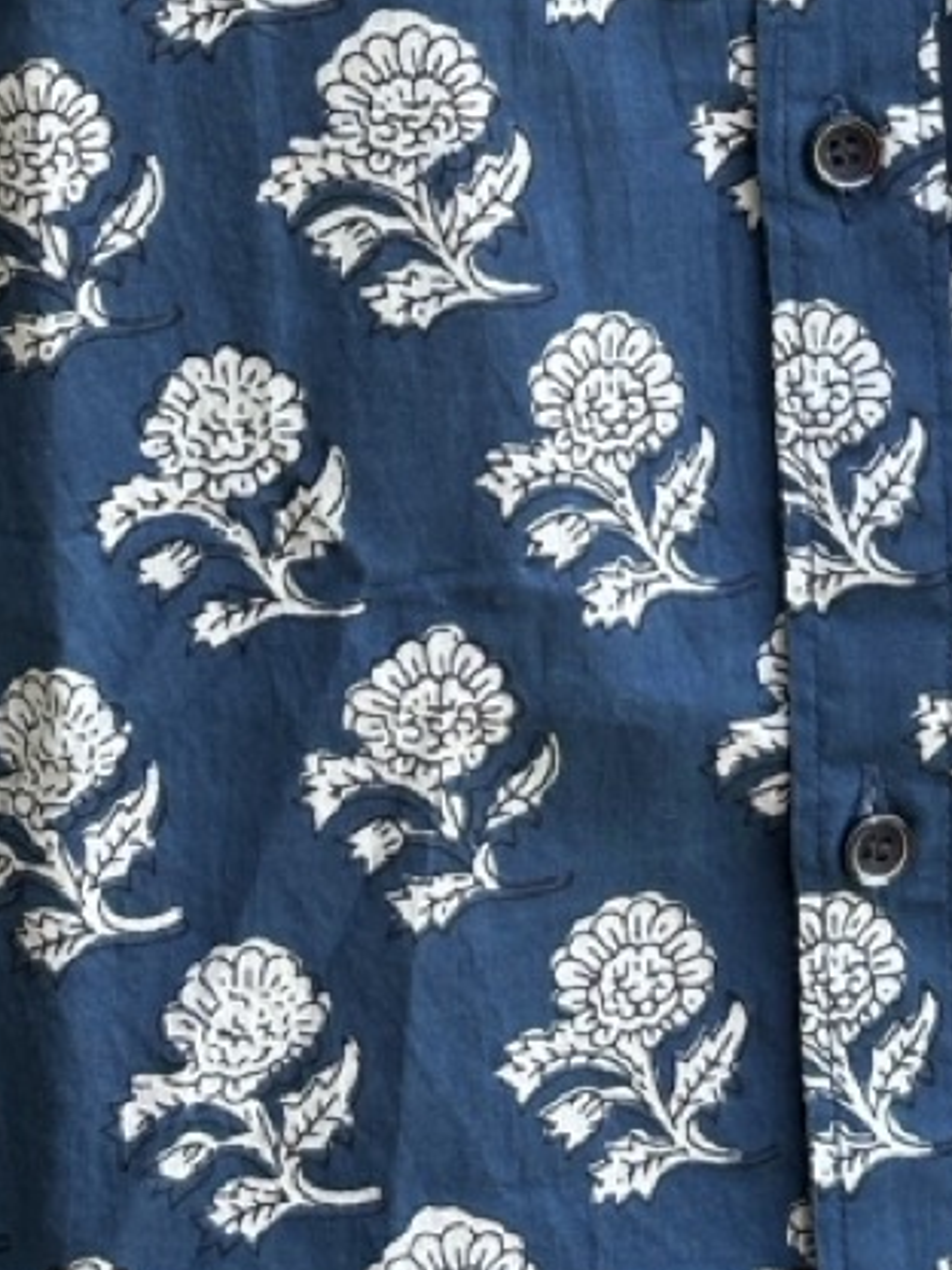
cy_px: -492
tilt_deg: -7.2
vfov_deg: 11.9
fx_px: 5867
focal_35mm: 160
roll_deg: +0.9
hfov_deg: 9.3
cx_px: 702
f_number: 1.6
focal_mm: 5.96
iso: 40
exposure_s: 1/268
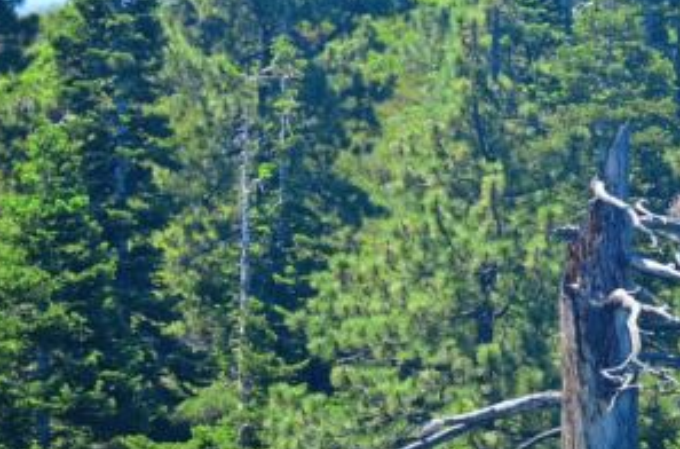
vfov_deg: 2.1
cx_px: 662
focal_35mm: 647
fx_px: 12182
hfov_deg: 3.2
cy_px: 251
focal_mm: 200
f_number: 16
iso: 200
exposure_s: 1/60
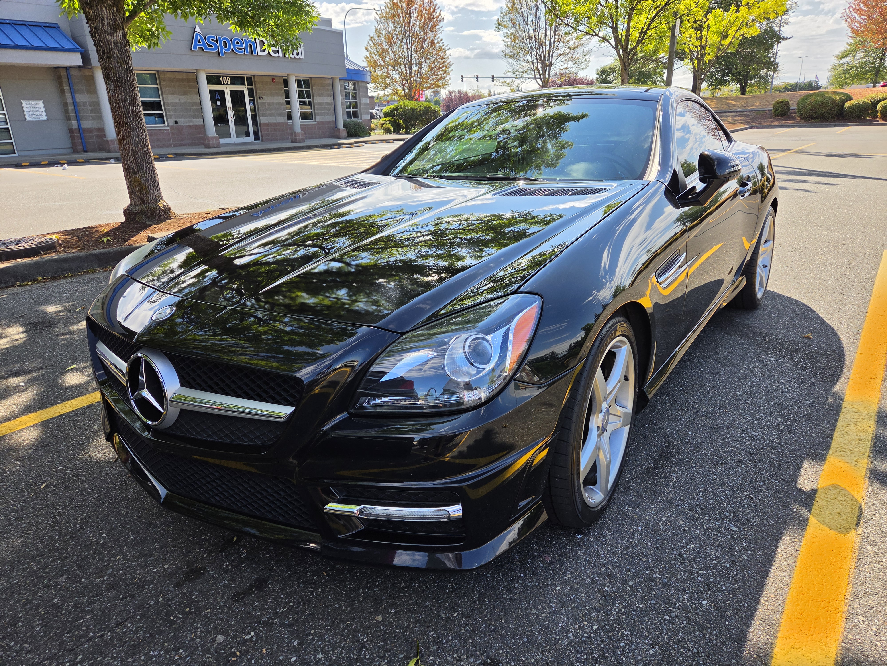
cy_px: 333
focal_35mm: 23
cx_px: 444
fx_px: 589
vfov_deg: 58.9
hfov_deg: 73.9
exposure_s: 1/3531
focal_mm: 5.4
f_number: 1.8
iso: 80
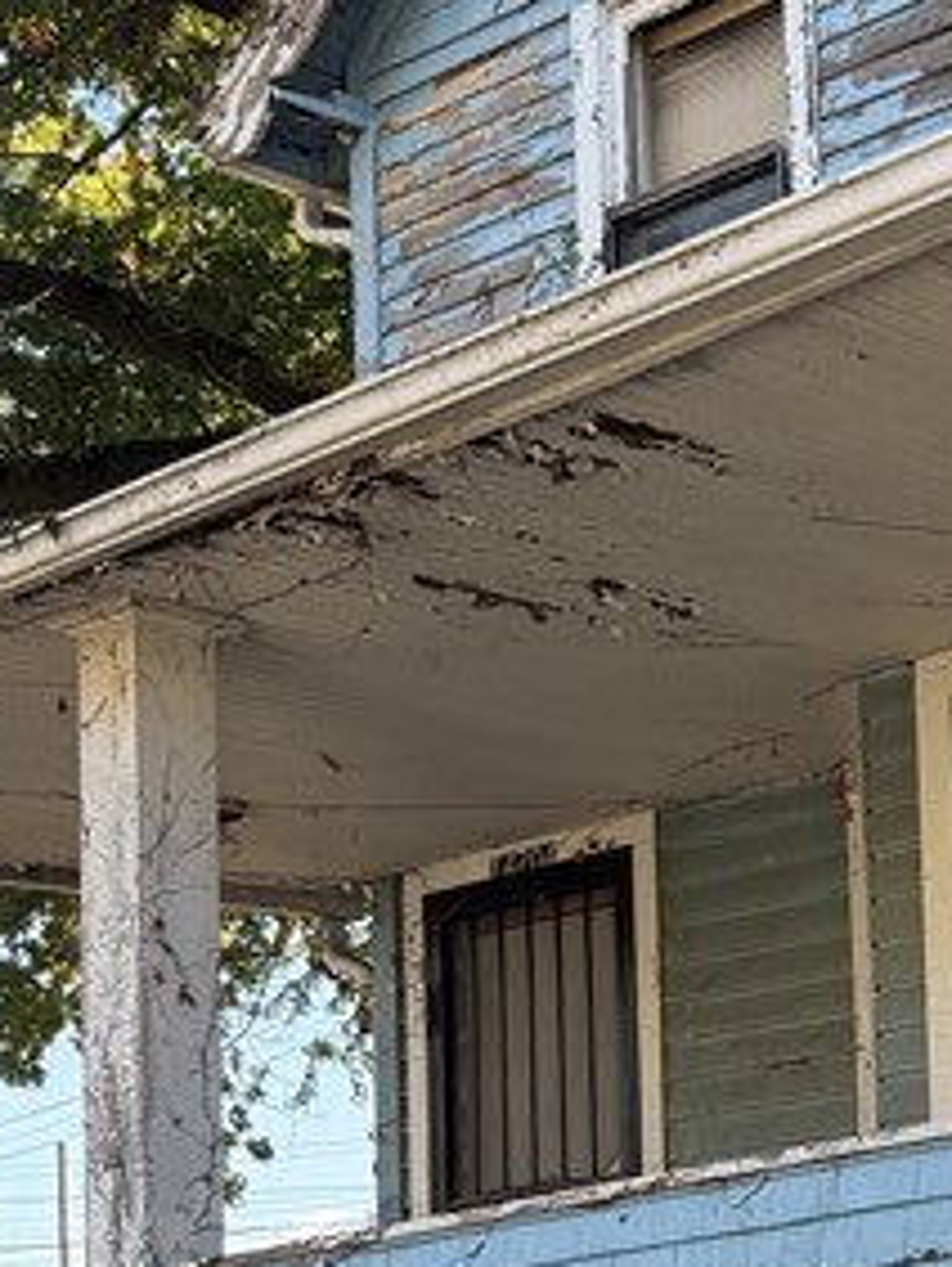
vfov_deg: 21.6
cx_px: 1513
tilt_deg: +4.5
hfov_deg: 15.4
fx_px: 3185
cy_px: 1294
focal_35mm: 87
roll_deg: +2.8
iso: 100
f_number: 1.78
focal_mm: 6.76
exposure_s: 1/888
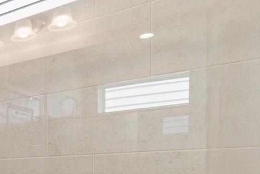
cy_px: 175
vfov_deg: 26.6
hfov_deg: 26.4
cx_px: -150
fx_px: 347
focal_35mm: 48
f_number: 4.5
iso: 100
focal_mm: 10
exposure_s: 1/20
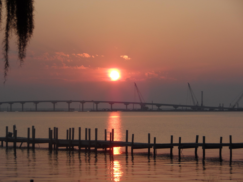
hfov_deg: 14.7
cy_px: 91
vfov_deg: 11.1
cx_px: 122
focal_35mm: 134
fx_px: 941
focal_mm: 24.6
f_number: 5.2
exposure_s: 1/250
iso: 80
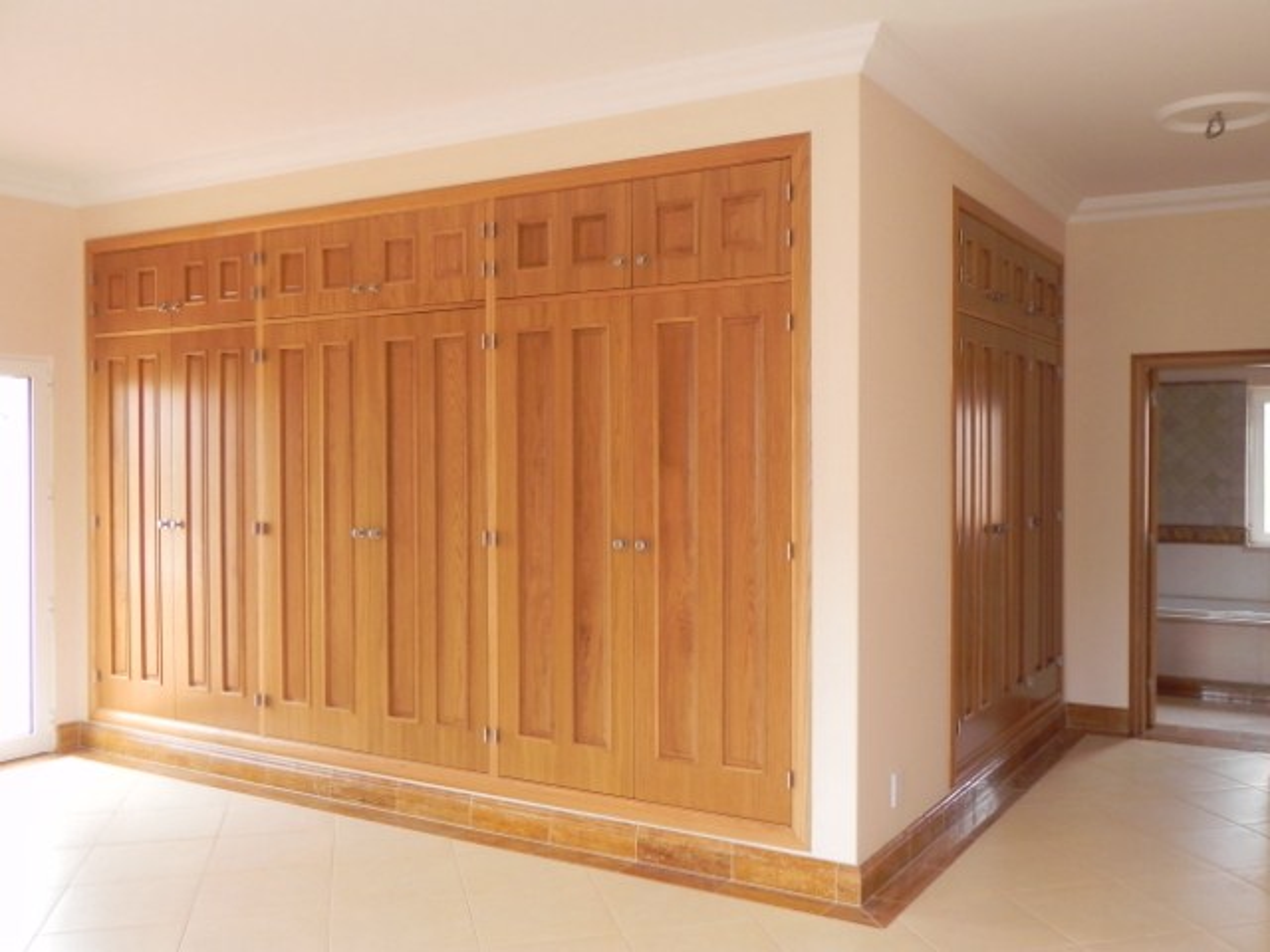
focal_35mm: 33
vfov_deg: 42.9
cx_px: 635
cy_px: 476
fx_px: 1211
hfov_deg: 55.4
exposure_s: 1/41.8
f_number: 2.8
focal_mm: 5.9
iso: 160
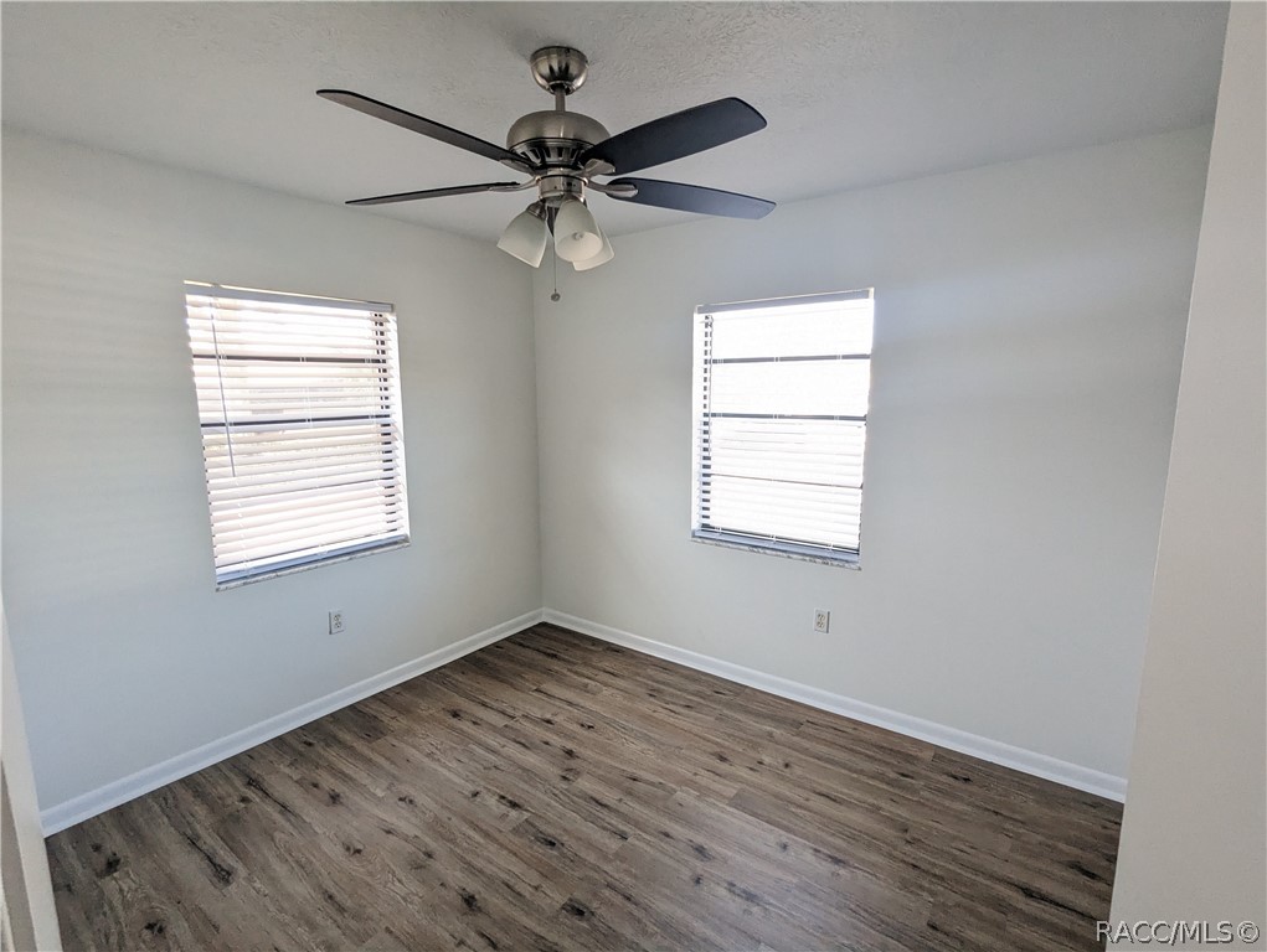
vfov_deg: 78.2
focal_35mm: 16
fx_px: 586
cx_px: 634
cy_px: 476
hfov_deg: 94.4
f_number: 2.2
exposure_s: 1/90.1
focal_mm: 2.35
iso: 384
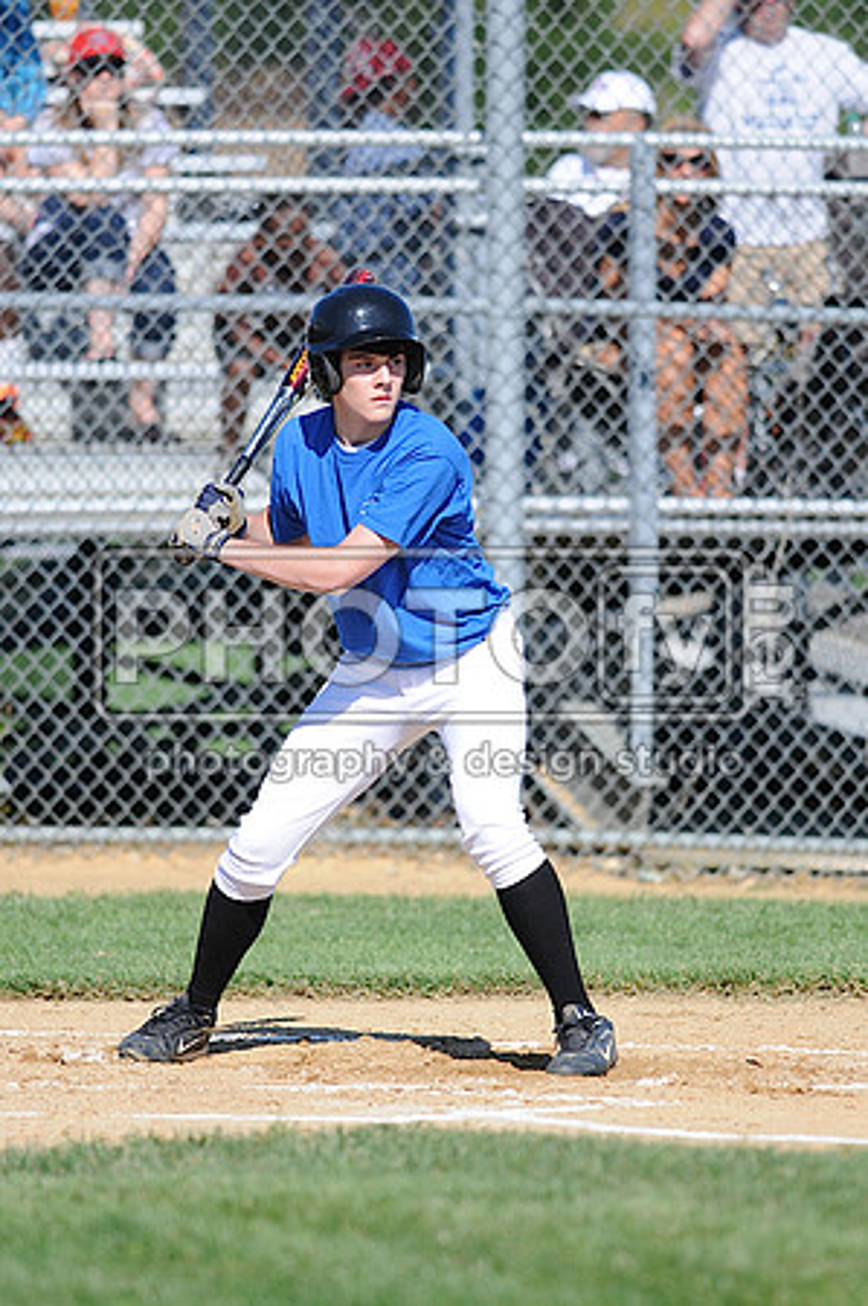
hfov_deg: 3.0
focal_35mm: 450
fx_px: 16311
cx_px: 434
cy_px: 653
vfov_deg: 4.6
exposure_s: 1/1600
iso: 200
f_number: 4
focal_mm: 300
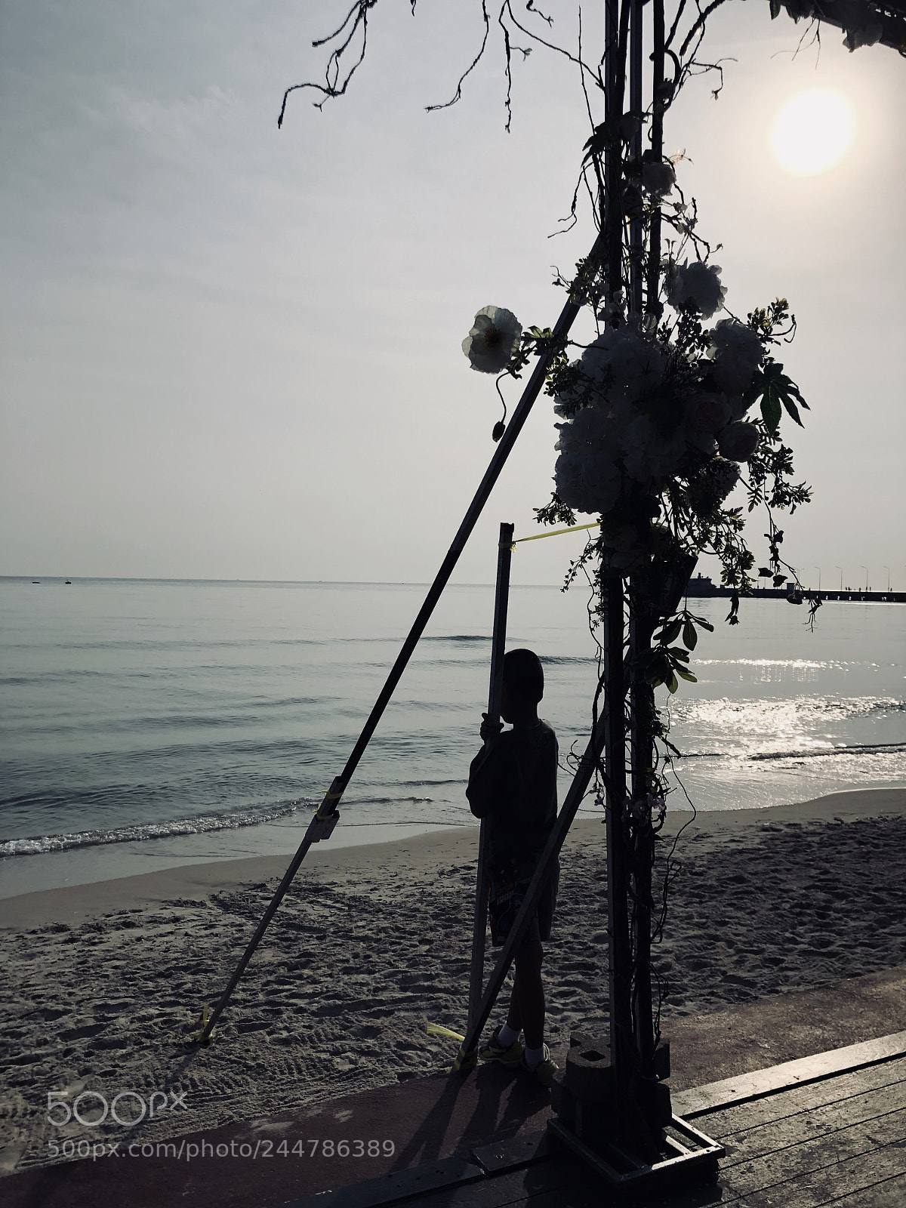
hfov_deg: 49.7
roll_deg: -0.1
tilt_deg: +0.1
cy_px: 604
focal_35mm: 28
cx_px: 453
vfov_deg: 63.4
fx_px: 977
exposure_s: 1/8000
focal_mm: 3.99
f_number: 1.8
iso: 25
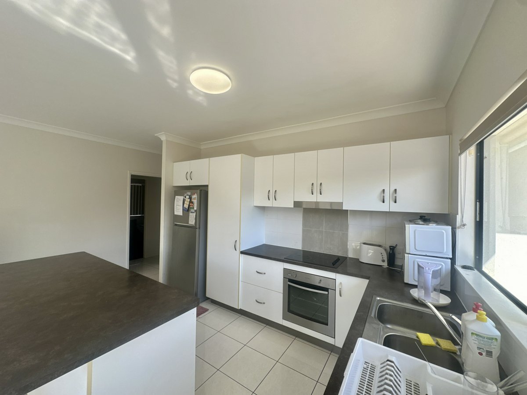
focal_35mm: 14
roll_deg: -0.8
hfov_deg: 102.1
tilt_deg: +0.1
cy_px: 198
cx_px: 264
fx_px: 213
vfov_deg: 85.7
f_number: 2.2
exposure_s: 1/179
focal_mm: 2.22
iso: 40
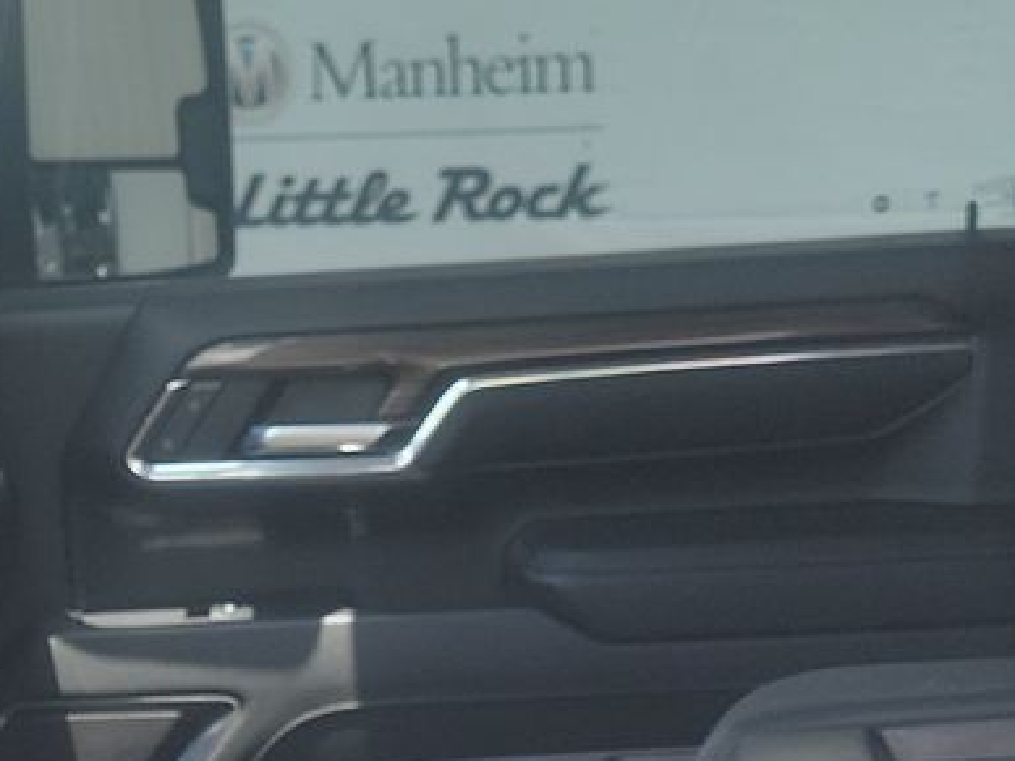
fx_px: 2903
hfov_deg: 19.8
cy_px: 1151
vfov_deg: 14.0
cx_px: 379
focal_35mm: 99
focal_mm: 6.7
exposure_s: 1/214
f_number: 1.8
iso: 50
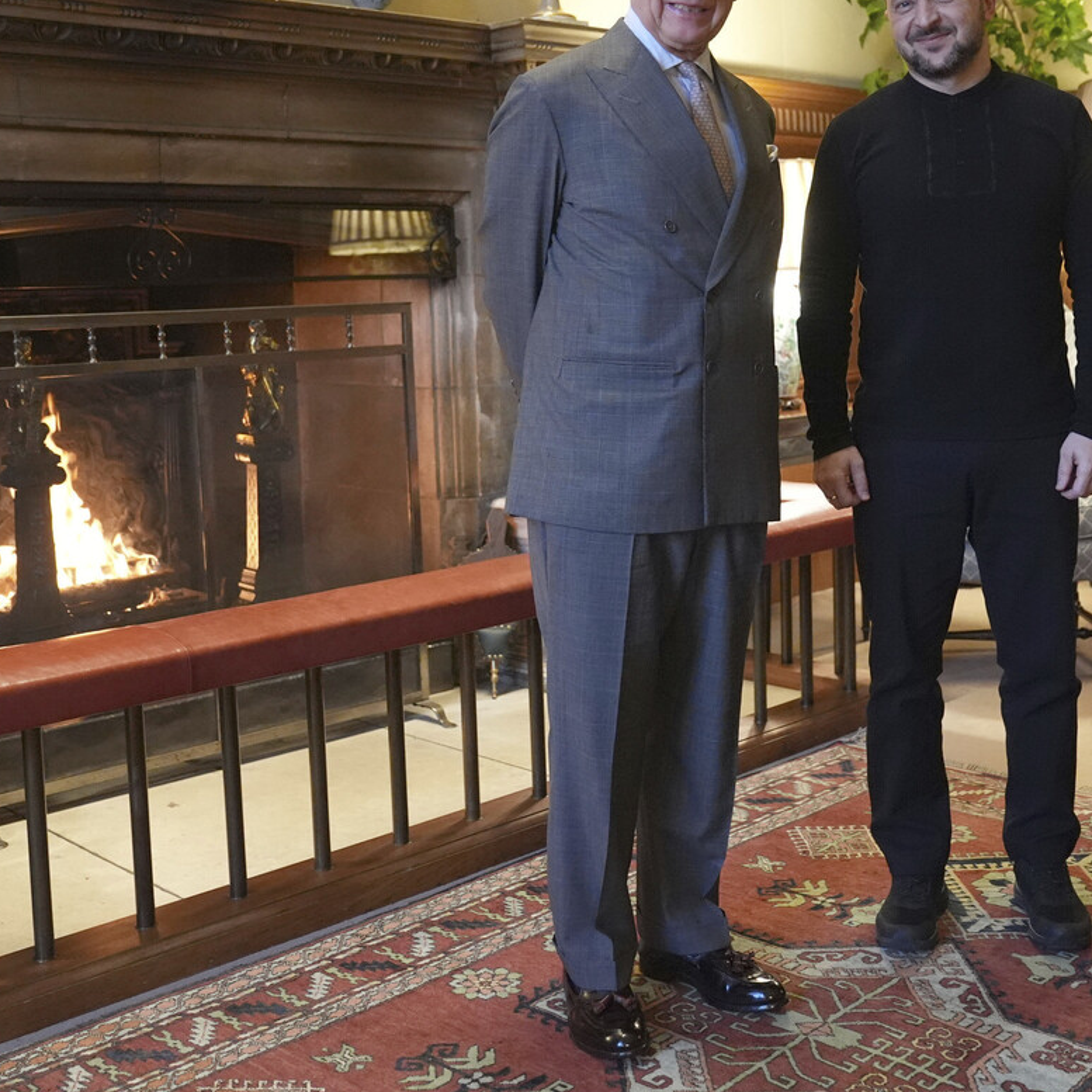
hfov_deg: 39.9
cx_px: 642
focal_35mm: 42
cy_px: 351
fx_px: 1499
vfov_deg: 39.5
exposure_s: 1/125
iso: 4000
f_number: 2.8
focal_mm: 24
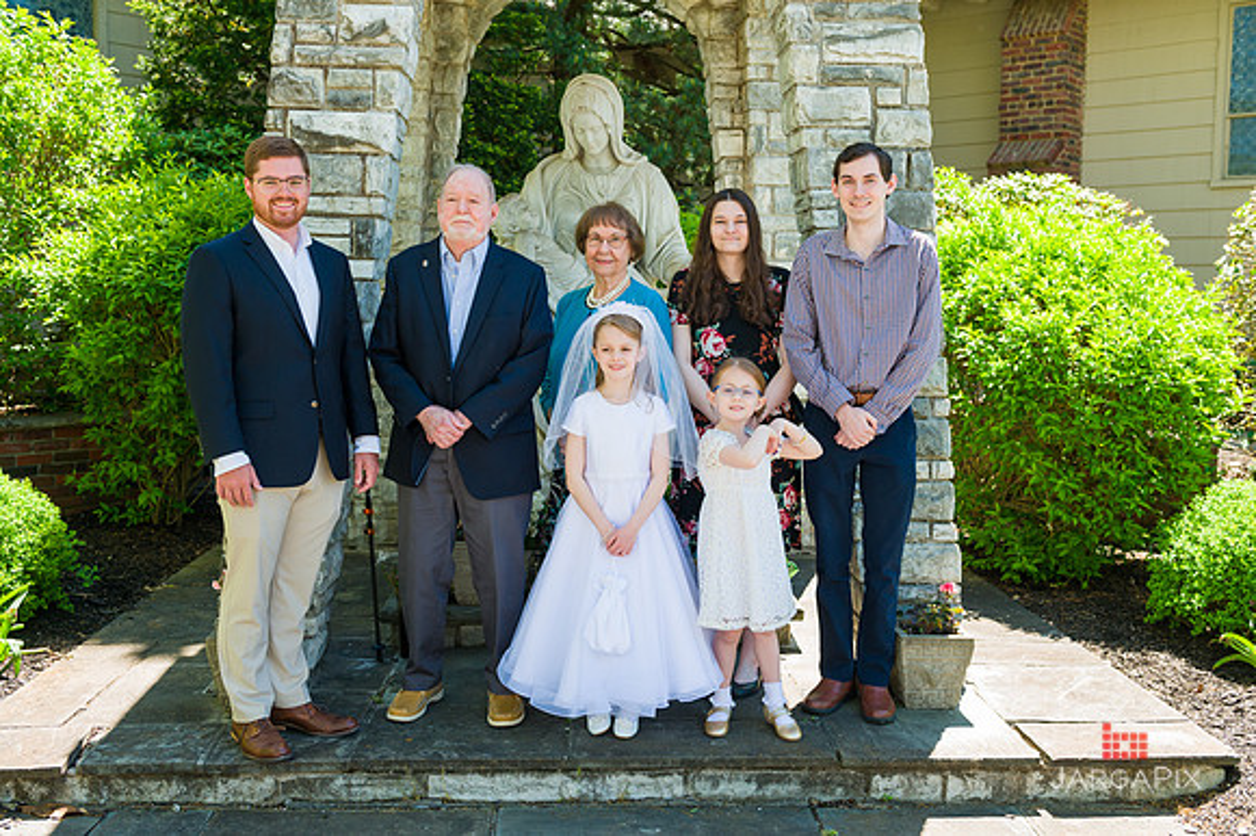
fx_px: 1219
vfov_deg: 37.8
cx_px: 628
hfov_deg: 54.5
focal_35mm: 35
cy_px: 414
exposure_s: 1/320
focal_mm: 32
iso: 250
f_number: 5.6
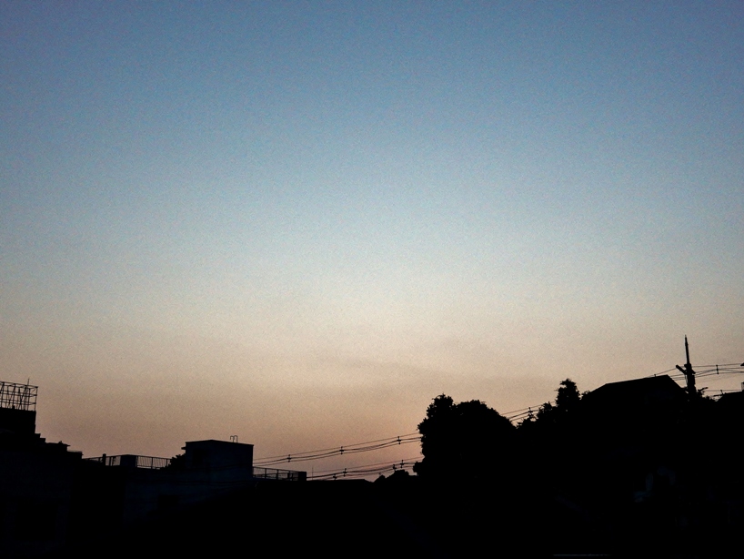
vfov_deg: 33.6
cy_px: 280
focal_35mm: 43
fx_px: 924
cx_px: 372
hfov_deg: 43.8
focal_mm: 7.6
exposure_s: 1/500
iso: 400
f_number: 4.2
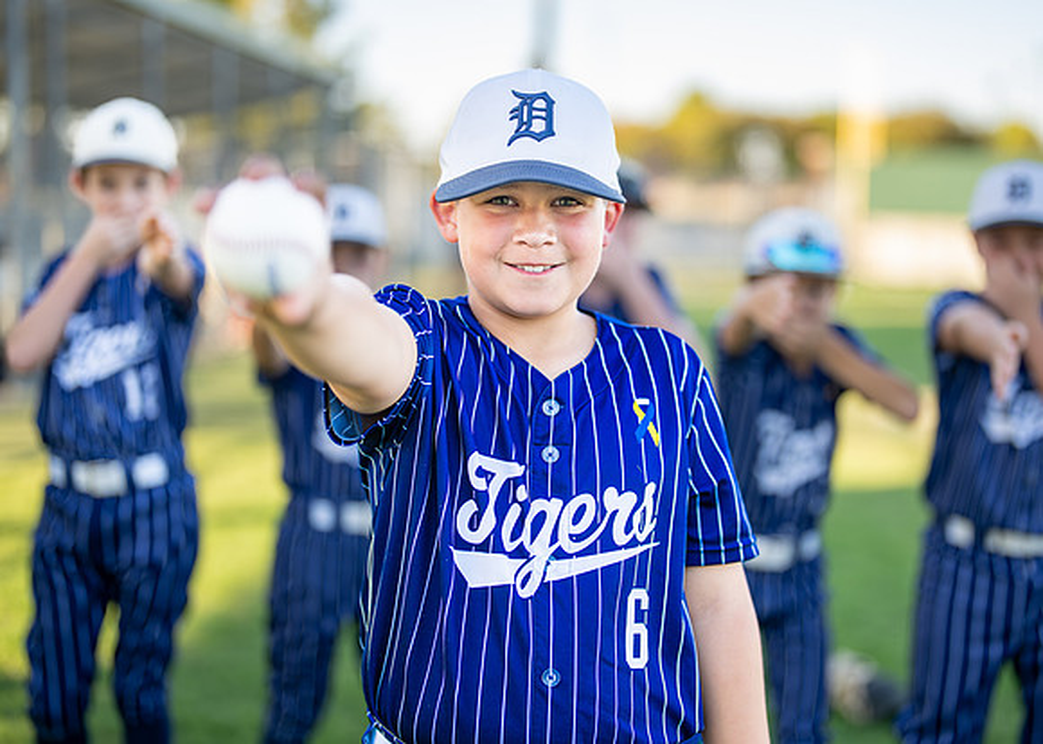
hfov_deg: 34.2
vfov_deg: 24.8
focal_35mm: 57
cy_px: 342
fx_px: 1694
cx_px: 588
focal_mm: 50
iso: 100
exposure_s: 1/1250
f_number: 1.2
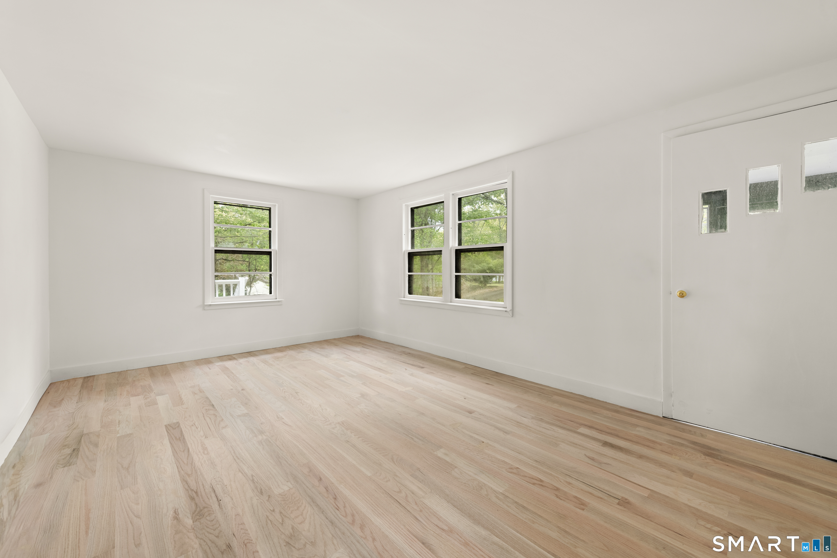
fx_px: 325
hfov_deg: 104.3
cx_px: 418
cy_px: 279
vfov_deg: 81.2
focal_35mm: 14
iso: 250
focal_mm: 14
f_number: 8
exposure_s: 1/1.67
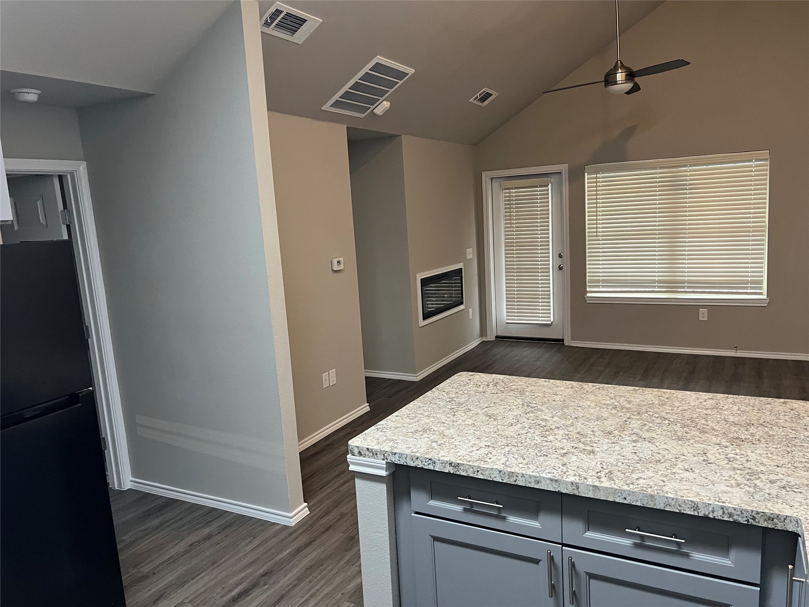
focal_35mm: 26
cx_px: 404
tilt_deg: -10.2
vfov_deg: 53.1
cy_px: 304
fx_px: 608
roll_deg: +2.8
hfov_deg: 67.3
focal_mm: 5.7
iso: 320
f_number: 1.5
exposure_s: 1/60
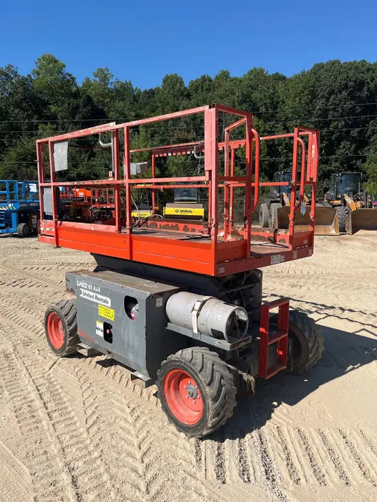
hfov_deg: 53.1
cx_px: 188
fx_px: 377
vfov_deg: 67.3
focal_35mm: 26
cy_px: 251
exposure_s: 1/4016
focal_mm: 5.1
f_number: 1.6
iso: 50
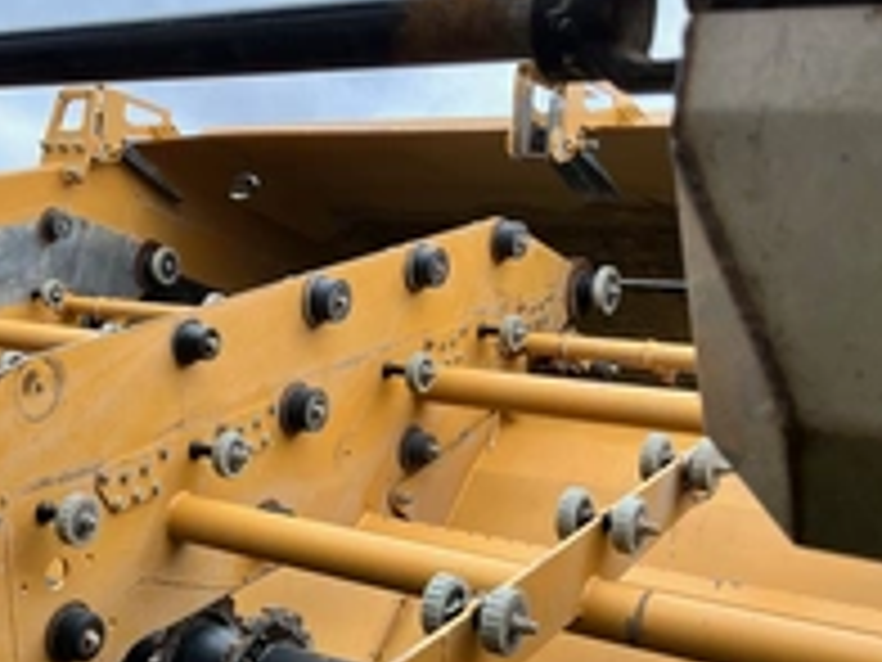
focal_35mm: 53
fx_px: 1350
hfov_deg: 34.1
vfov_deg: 27.4
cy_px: 432
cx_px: 81
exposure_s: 1/506
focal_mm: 5.1
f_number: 1.6
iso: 50
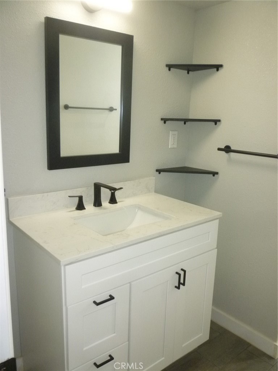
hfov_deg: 48.2
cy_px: 186
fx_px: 311
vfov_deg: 61.7
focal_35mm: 29
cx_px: 139
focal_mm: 5.2
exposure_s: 1/50
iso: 400
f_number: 3.3
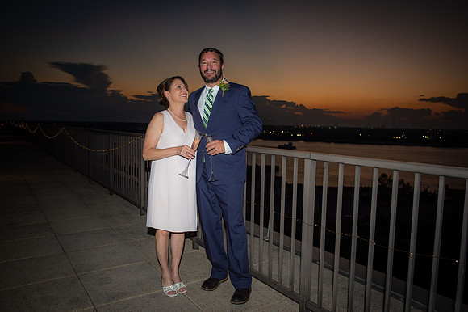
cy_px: 156
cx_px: 234
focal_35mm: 28
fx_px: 364
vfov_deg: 46.4
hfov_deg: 65.5
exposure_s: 1/250
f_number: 5
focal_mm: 28
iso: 1000
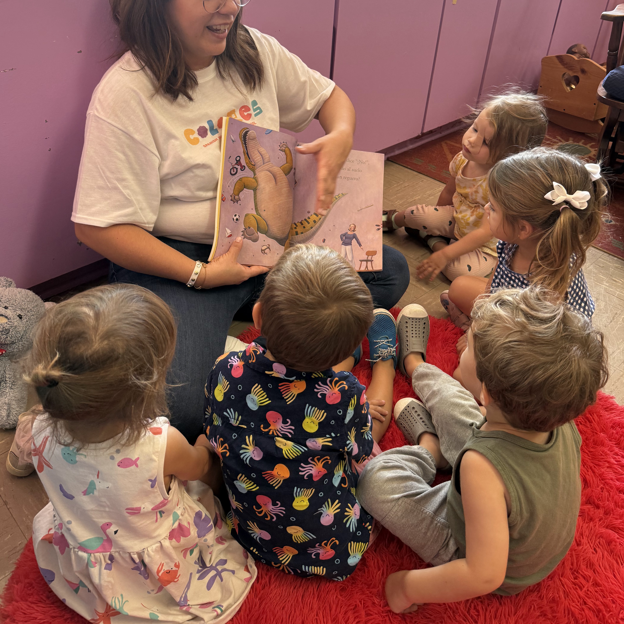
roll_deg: -3.4
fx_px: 591
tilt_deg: -30.9
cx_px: 305
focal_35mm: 29
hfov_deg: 55.6
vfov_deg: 55.0
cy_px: 238
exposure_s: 1/112
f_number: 1.78
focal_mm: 6.76
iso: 200
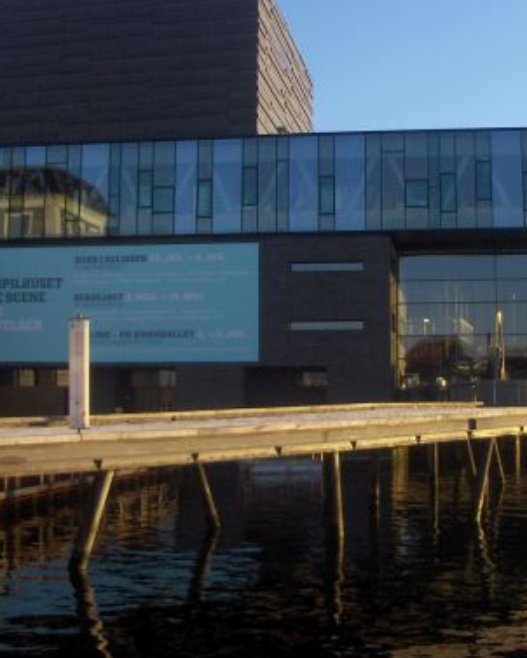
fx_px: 1130
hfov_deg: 26.1
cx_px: 339
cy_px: 248
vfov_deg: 32.3
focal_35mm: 58
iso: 100
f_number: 2.6
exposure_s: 1/490
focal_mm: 5.8
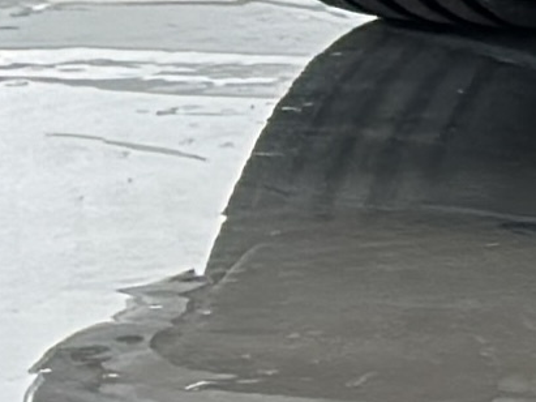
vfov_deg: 4.4
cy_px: -704
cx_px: 1613
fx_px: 5077
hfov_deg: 5.6
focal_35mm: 328
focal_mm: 6.86
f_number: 1.78
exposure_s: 1/134
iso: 100
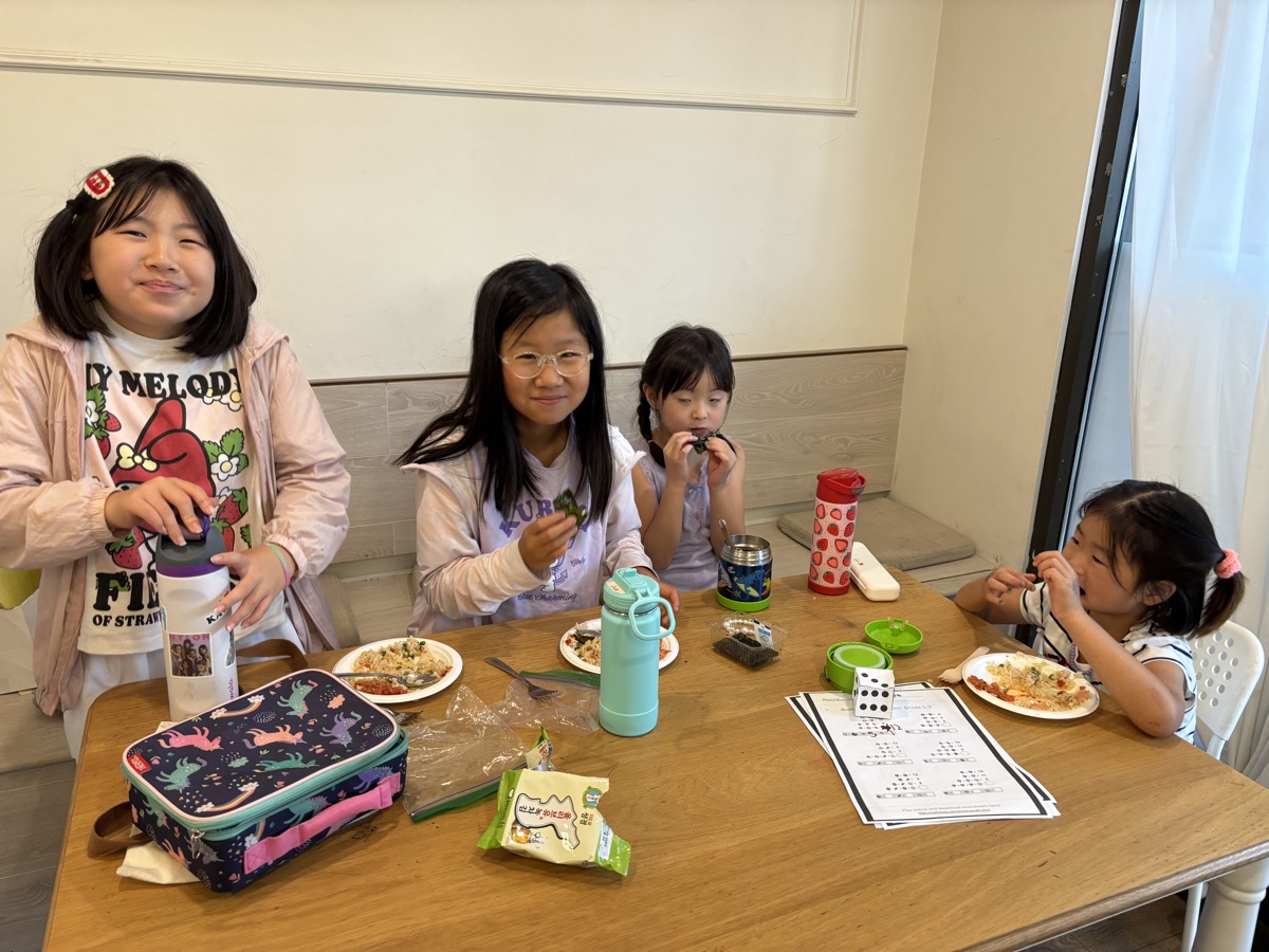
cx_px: 634
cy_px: 476
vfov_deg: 53.1
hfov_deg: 67.3
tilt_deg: -17.2
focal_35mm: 26
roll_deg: -0.8
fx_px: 953
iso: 125
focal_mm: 5.96
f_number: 1.6
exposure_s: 1/120
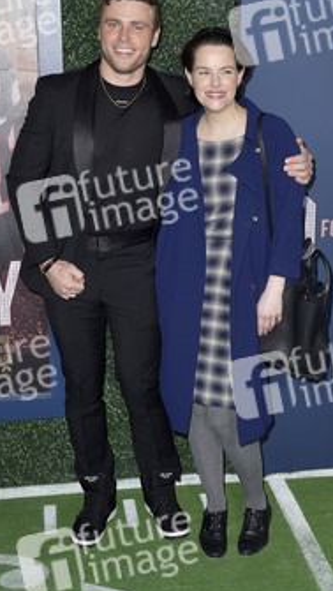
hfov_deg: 21.9
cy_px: 289
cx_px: 159
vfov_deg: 37.8
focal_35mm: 55
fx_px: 861
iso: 500
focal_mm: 44
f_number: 6.3
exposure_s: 1/250
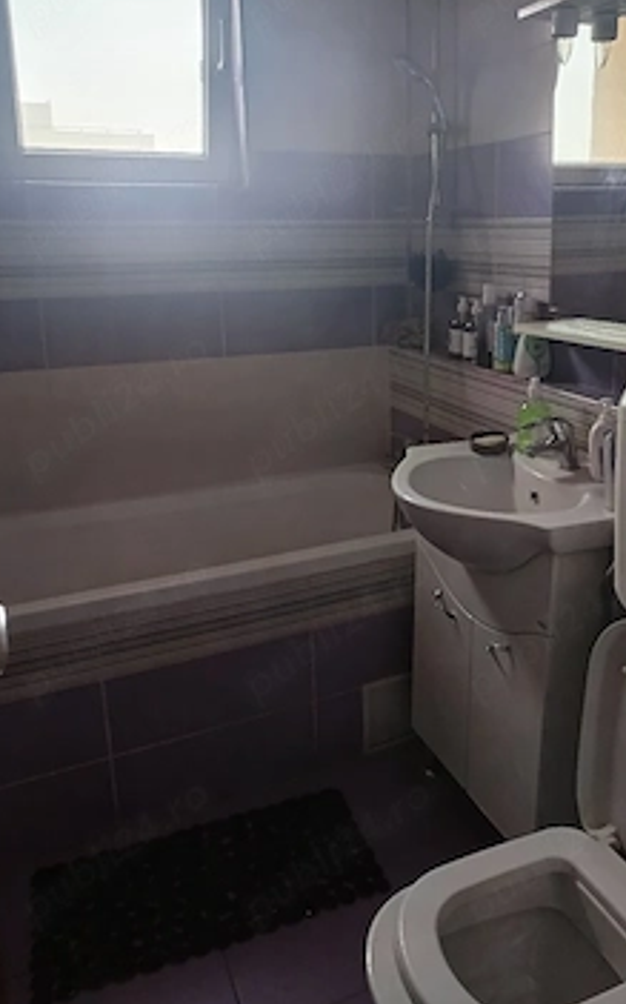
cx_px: 394
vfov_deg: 64.4
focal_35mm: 29
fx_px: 793
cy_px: 441
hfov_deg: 42.7
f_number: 1.7
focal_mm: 5.31
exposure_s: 1/20
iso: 3104
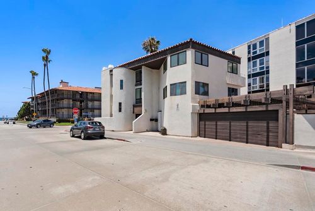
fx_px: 140
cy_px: 106
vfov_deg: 73.8
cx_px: 158
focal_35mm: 16
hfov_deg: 96.7
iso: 500
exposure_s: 1/640
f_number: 8
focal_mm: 16
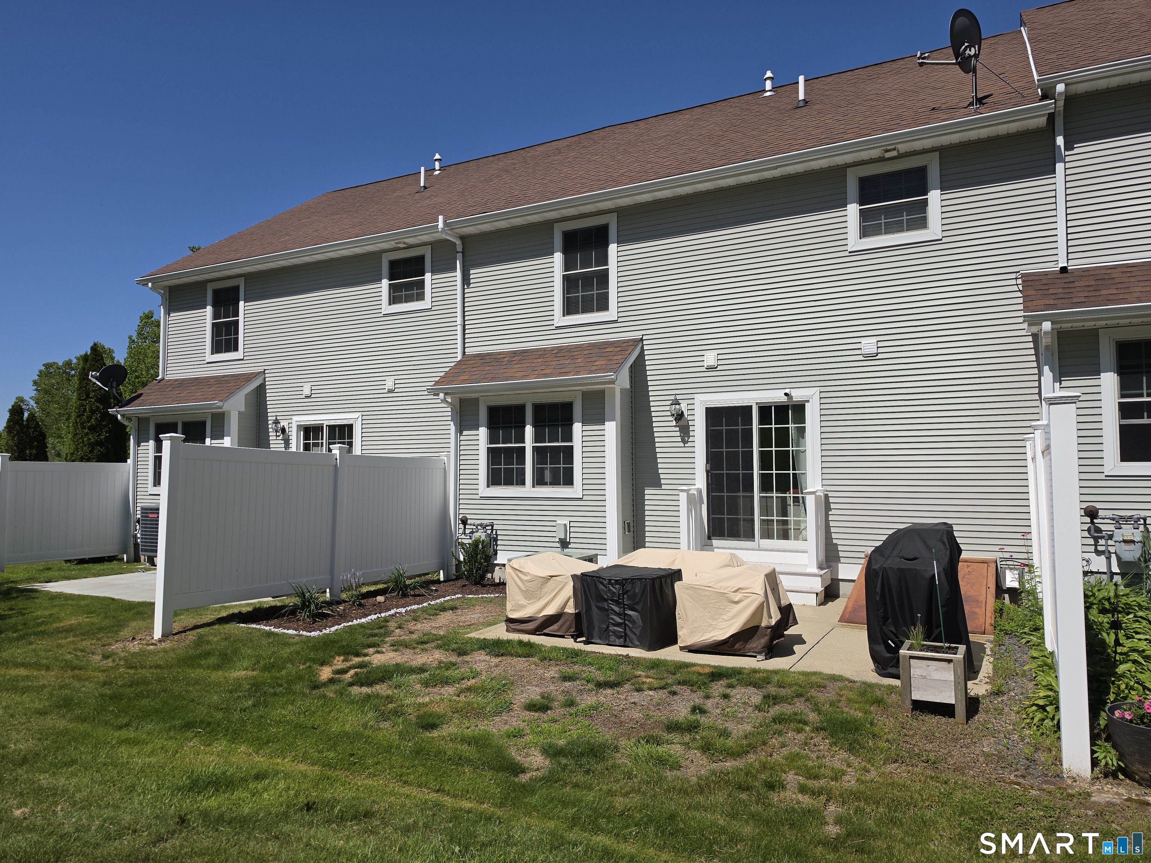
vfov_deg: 58.9
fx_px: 765
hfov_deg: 73.9
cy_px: 432
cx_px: 576
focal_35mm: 23
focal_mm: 6.5
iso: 10
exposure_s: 1/1650
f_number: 1.4
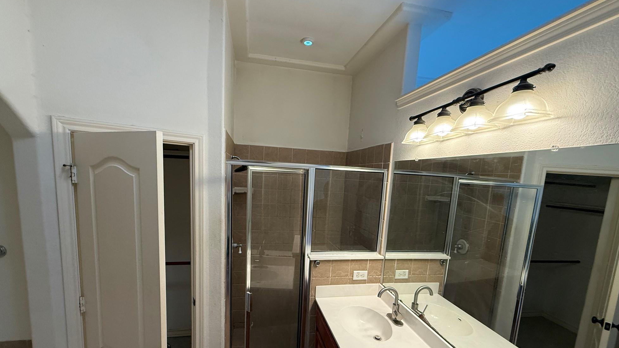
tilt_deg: -6.7
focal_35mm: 16
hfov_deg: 99.4
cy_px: 209
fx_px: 263
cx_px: 304
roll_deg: -3.1
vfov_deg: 66.4
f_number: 2.2
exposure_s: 1/120
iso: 250
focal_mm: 2.22
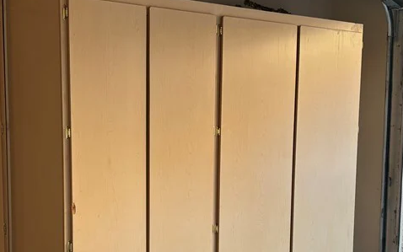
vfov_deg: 21.8
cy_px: 192
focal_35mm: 59
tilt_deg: -7.5
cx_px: 190
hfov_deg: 34.5
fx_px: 648
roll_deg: -1.4
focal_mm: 5.96
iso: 80
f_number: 1.6
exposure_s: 1/120
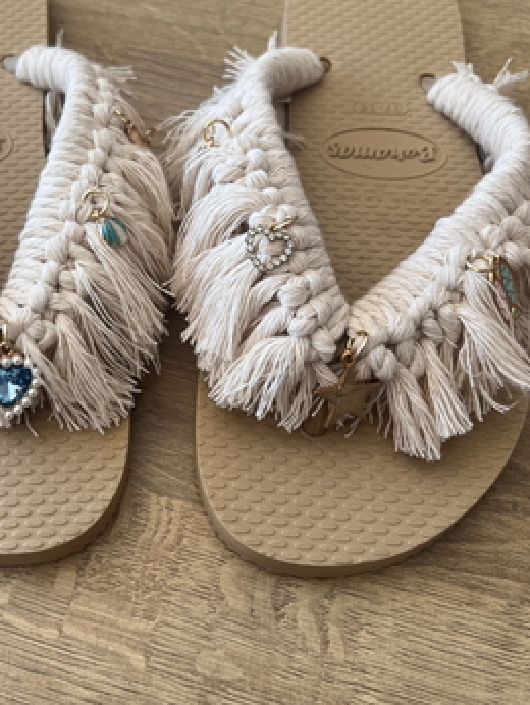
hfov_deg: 35.4
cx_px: 151
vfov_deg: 46.7
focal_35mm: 40
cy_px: 323
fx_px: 816
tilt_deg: -59.4
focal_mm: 5.7
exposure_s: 1/181
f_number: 1.5
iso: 40
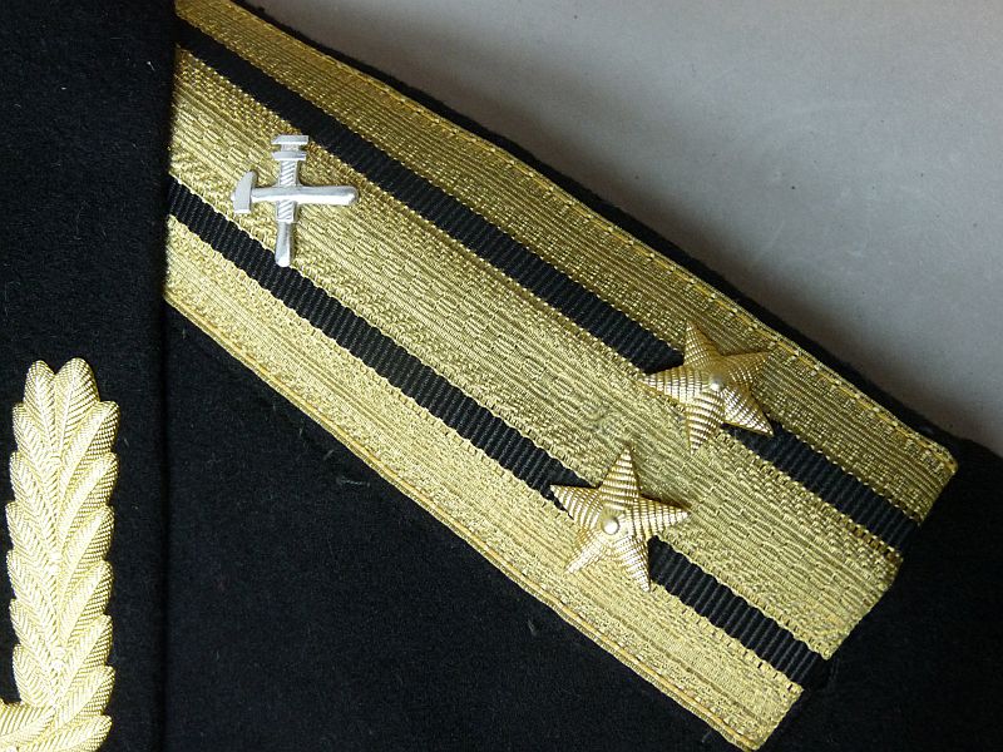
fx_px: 1507
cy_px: 376
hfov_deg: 36.8
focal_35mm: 52
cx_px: 502
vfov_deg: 28.0
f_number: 3.2
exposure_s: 1/30
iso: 400
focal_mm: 9.2
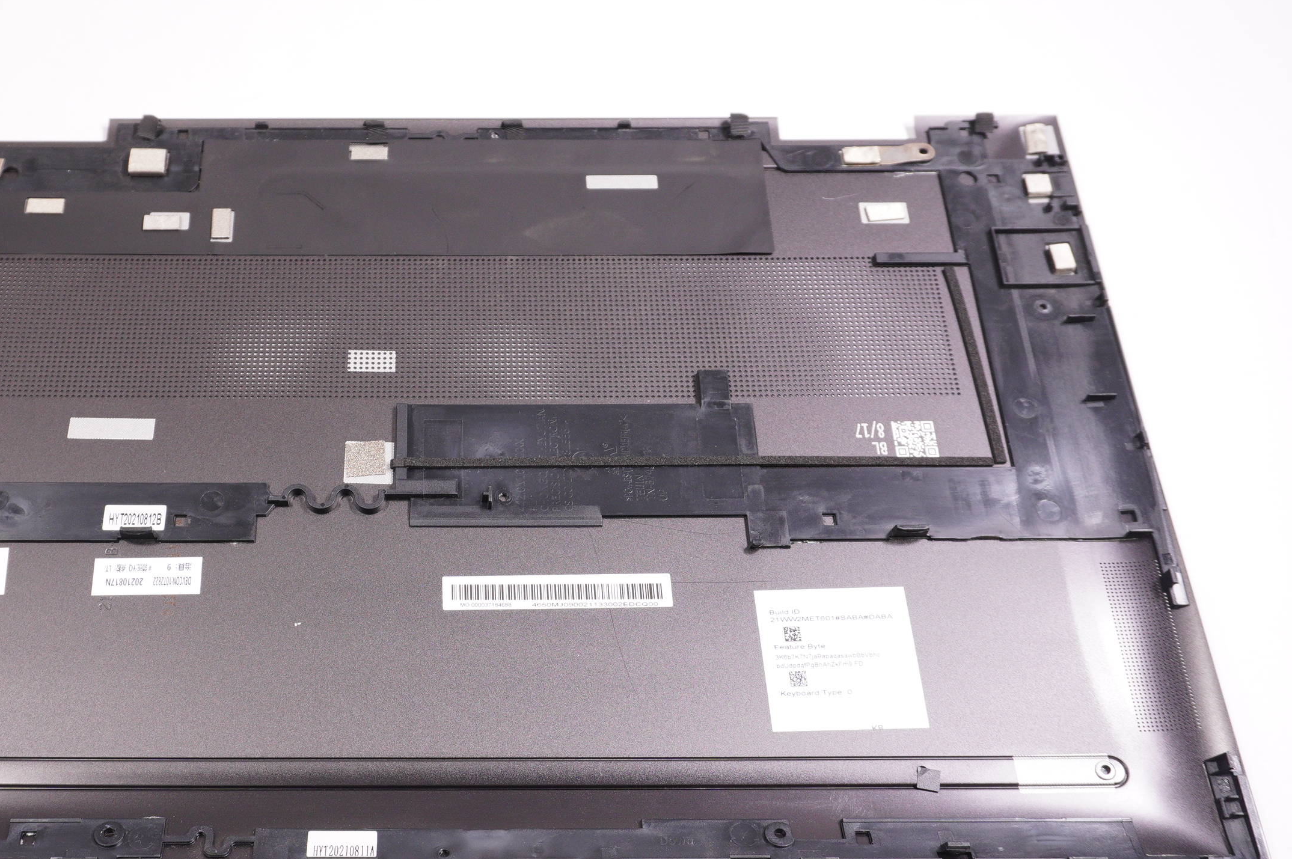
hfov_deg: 45.8
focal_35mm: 42
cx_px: 441
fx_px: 1506
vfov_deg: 31.8
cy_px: 467
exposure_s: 1/160
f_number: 5.6
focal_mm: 20
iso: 500
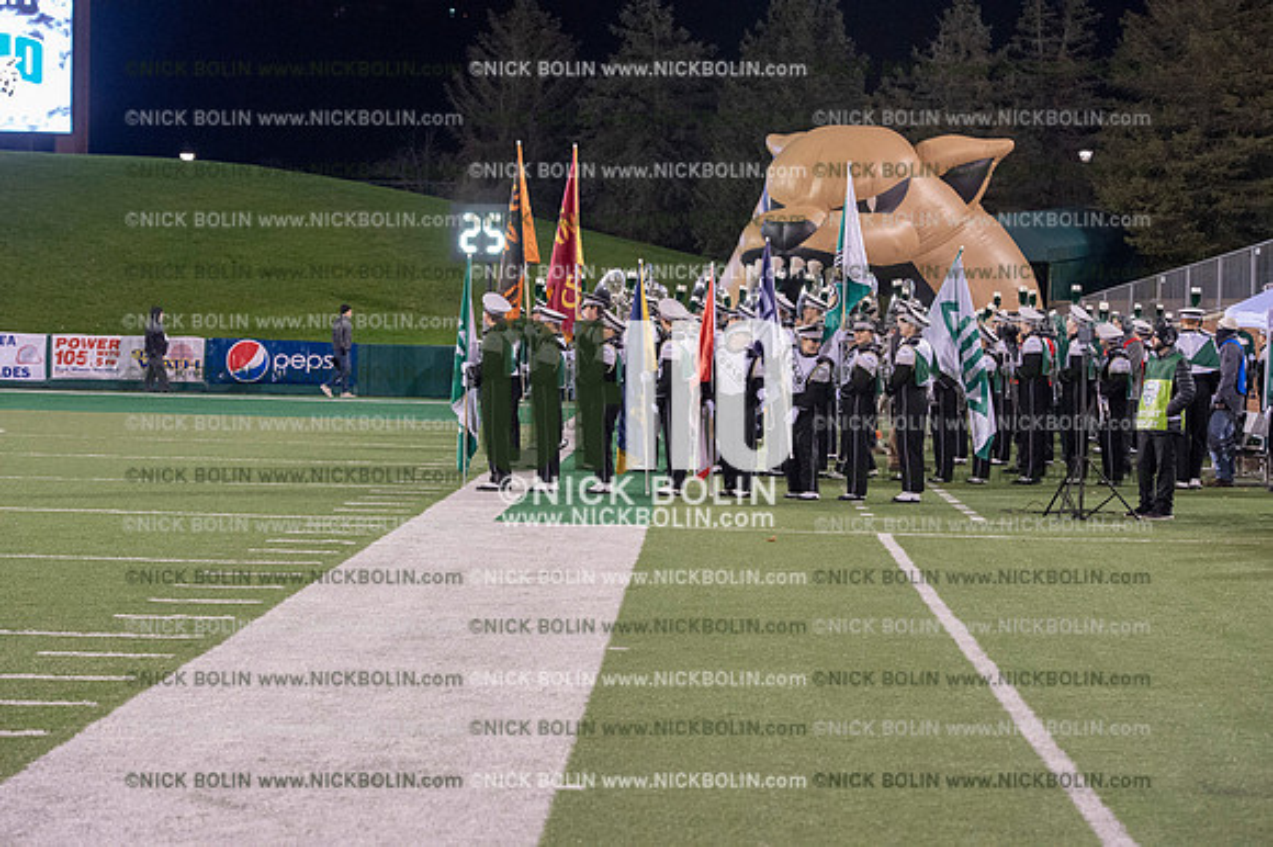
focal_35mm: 92
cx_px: 636
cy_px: 424
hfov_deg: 22.2
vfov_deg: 14.8
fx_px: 3251
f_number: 5.6
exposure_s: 1/400
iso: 6400
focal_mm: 92
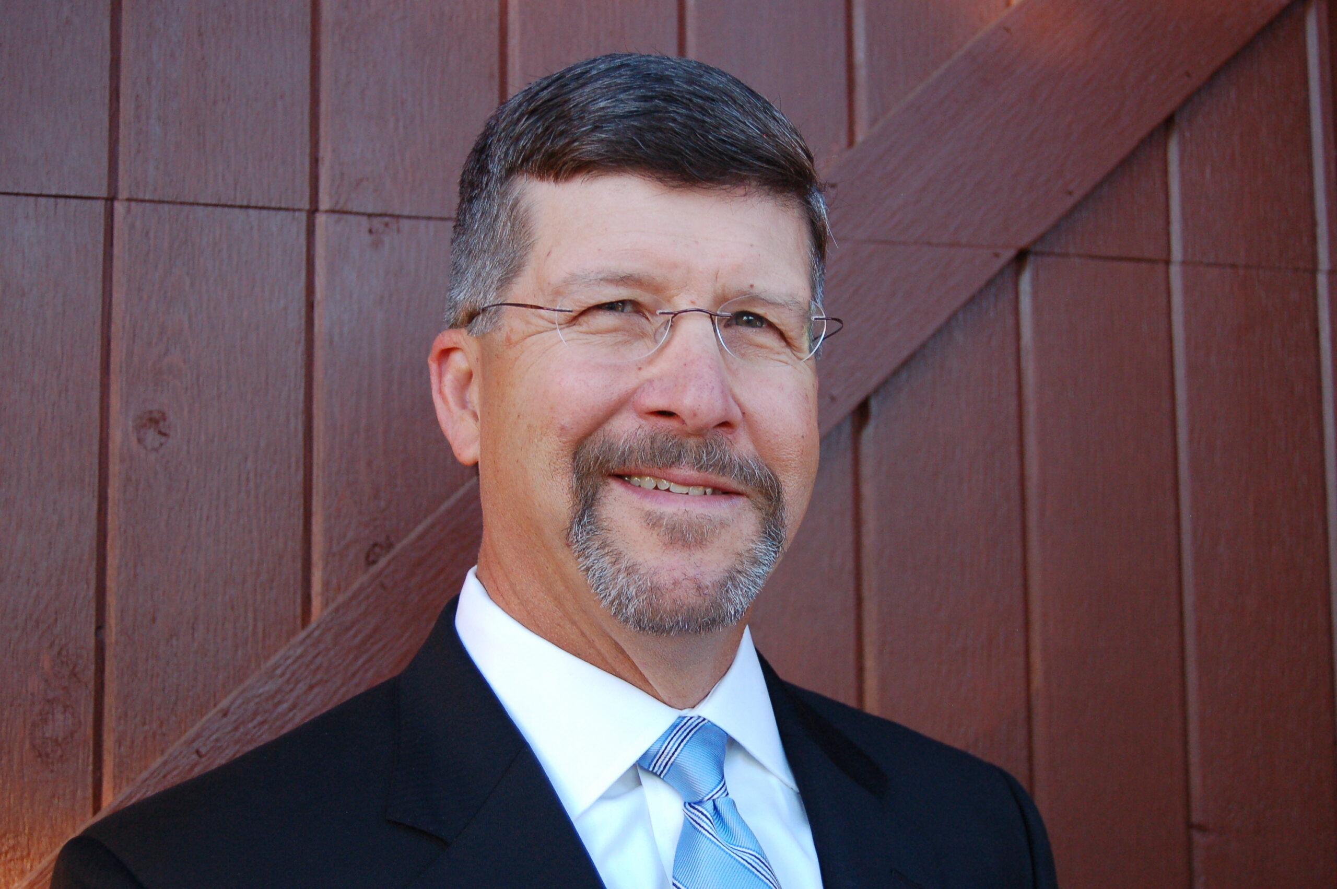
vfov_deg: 25.7
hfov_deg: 37.9
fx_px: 1948
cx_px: 668
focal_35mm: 52
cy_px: 444
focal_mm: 35
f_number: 4.8
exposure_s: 1/160
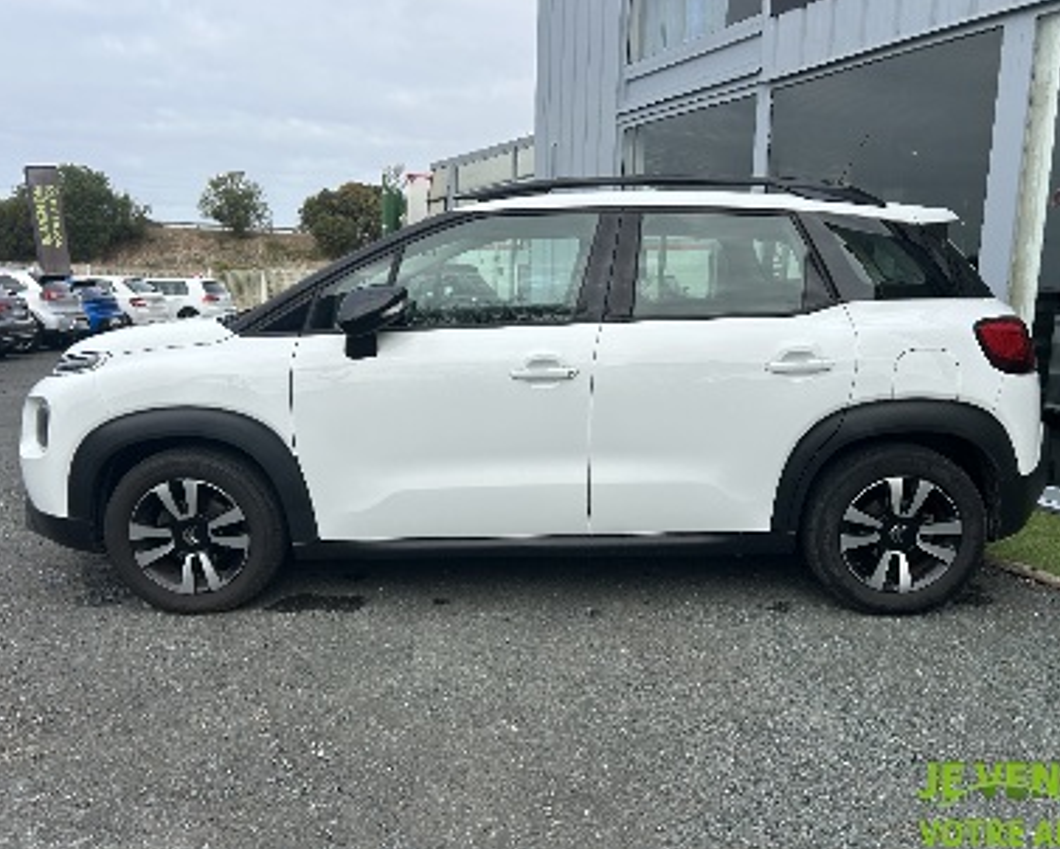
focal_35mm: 28
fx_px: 879
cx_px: 551
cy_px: 430
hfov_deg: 62.2
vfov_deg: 51.6
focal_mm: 5.7
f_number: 1.5
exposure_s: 1/2841
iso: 50
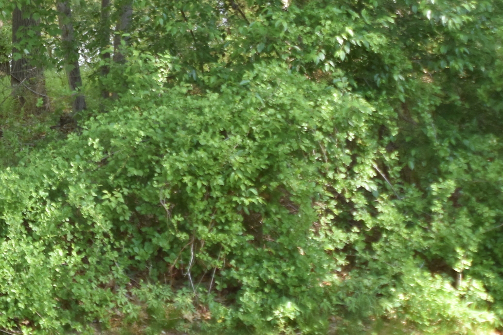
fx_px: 1495
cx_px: -137
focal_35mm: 107
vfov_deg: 12.6
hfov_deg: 17.9
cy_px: -42
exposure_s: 1/160
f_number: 6.3
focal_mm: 24
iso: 400
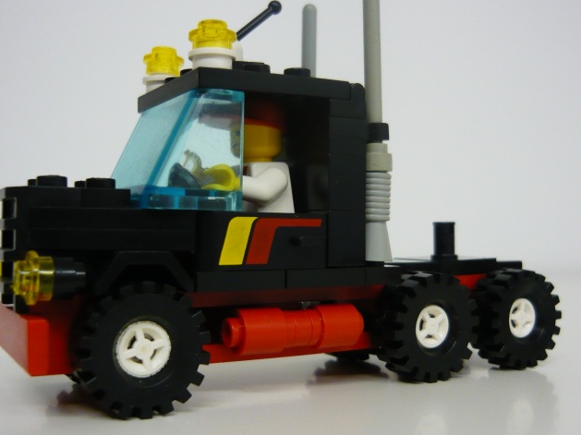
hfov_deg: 44.8
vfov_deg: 34.3
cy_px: 226
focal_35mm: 42
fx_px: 705
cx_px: 298
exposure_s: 1/30
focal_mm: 5.5
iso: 250
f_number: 2.8
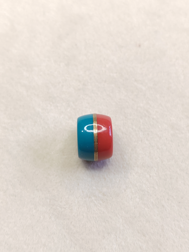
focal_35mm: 54
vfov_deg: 35.5
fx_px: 393
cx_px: 94
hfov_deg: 27.0
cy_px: 126
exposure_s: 1/100
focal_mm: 6.14
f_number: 1.8
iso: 500
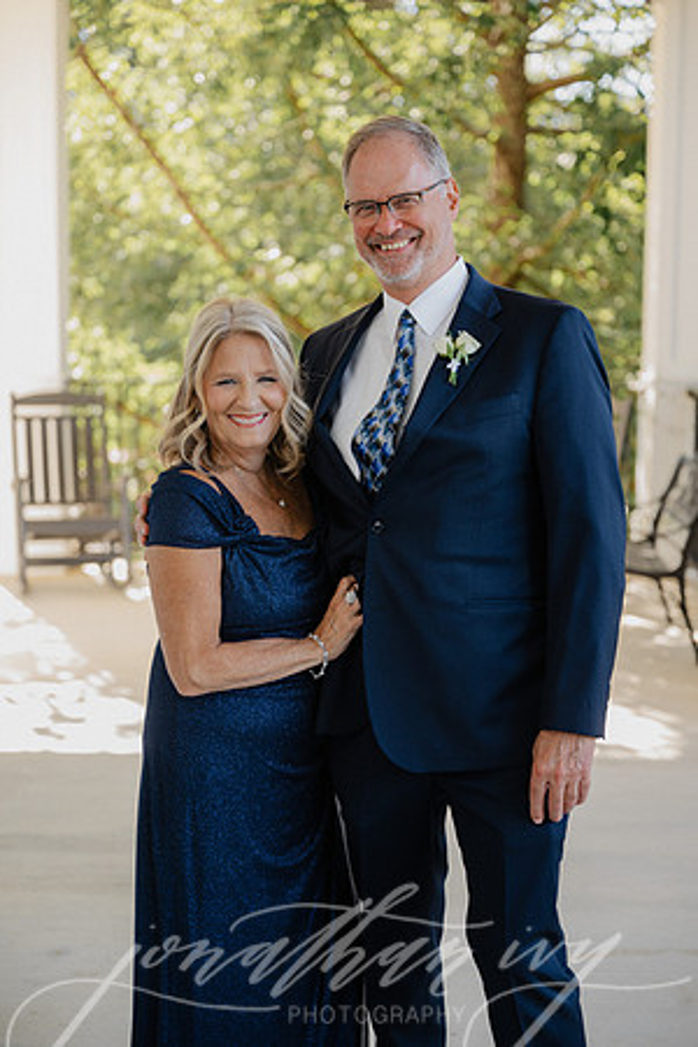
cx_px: 349
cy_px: 524
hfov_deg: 19.5
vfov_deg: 28.8
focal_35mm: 70
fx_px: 2036
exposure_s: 1/160
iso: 200
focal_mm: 70
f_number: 2.8
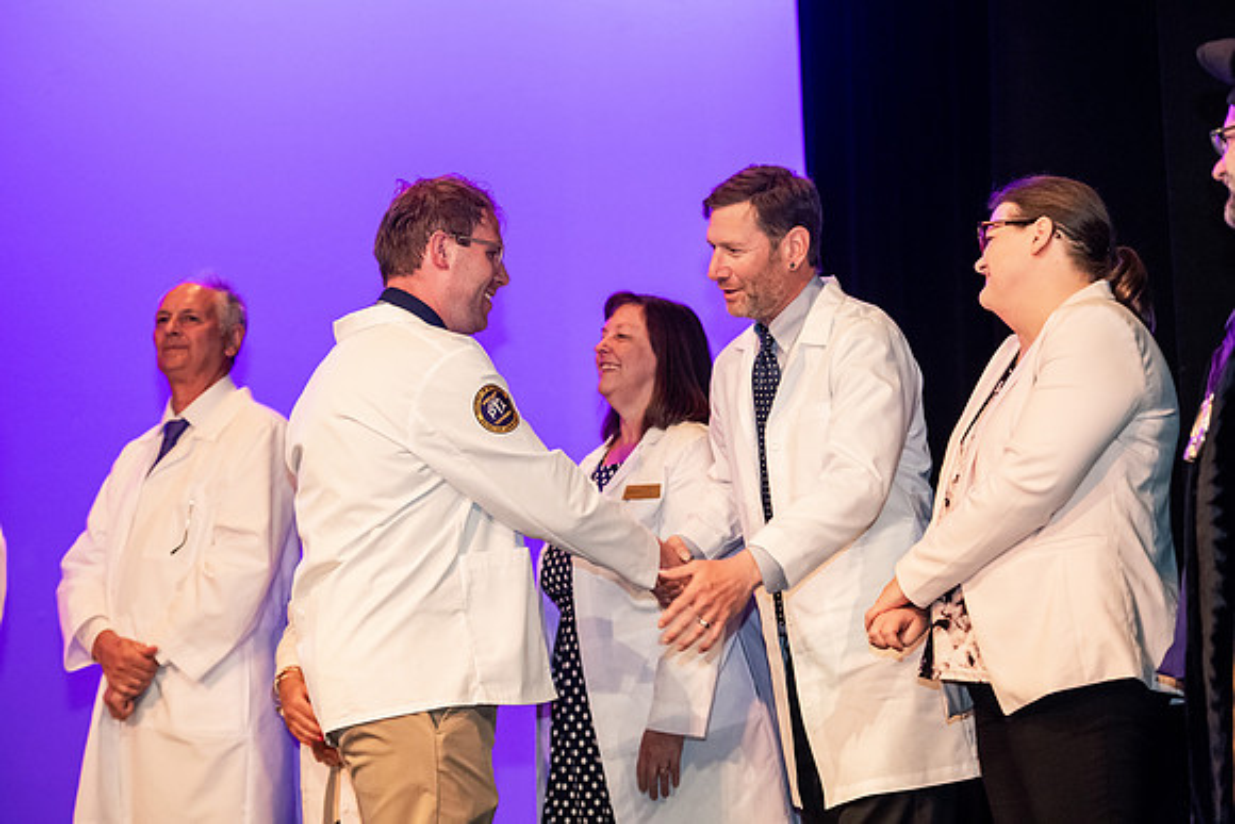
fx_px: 3431
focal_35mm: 100
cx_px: 618
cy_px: 412
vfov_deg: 13.7
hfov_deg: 20.4
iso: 3200
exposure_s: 1/200
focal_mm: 100
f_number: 3.5
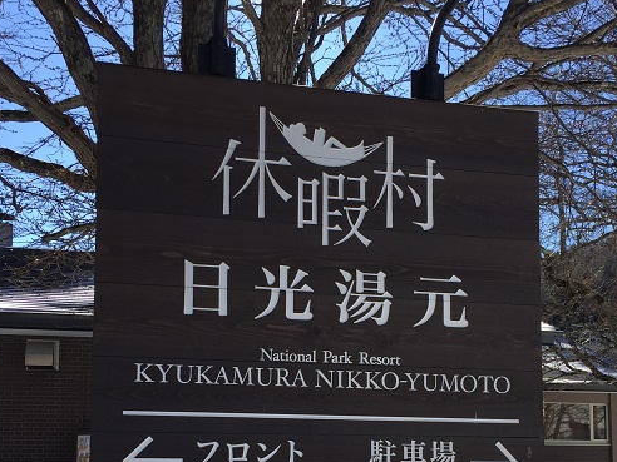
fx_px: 856
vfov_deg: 29.6
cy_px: 367
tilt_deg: +4.5
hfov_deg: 39.6
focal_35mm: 48
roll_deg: -0.9
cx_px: 333
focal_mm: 4.15
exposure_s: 1/1014
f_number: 2.2
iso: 32
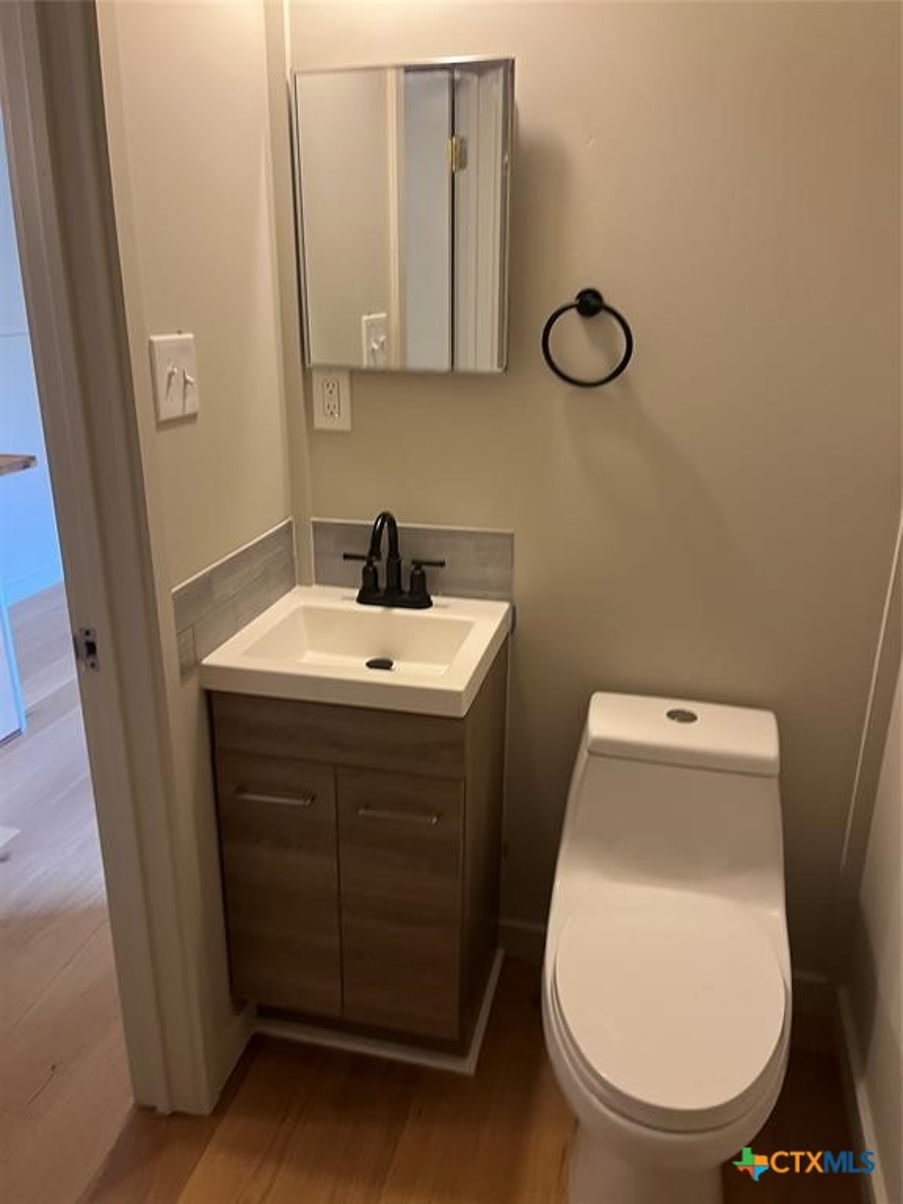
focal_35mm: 26
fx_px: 904
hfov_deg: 53.1
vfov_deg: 67.3
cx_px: 452
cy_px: 602
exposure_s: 1/60
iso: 250
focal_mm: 5.1
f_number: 1.6
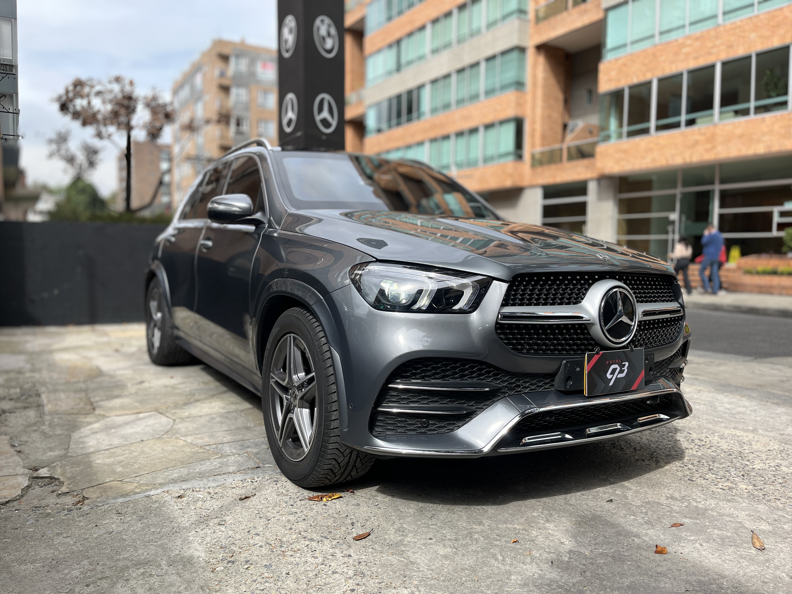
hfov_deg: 67.3
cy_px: 297
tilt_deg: -4.5
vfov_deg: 53.1
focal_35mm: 26
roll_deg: -0.7
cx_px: 396
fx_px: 595
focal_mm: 5.1
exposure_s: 1/1175
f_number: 1.6
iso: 50
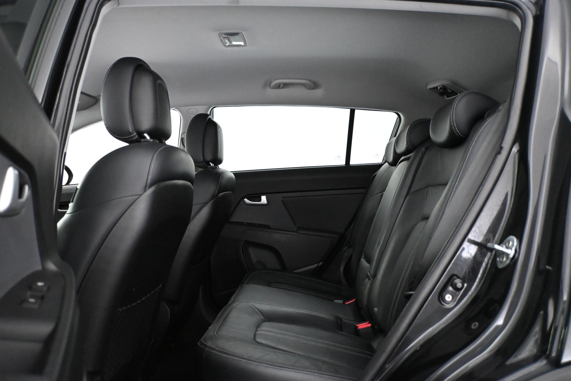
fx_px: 488
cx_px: 286
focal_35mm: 31
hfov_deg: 60.7
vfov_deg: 42.6
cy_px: 190
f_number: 3.8
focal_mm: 20.5
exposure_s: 1/60
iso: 6400
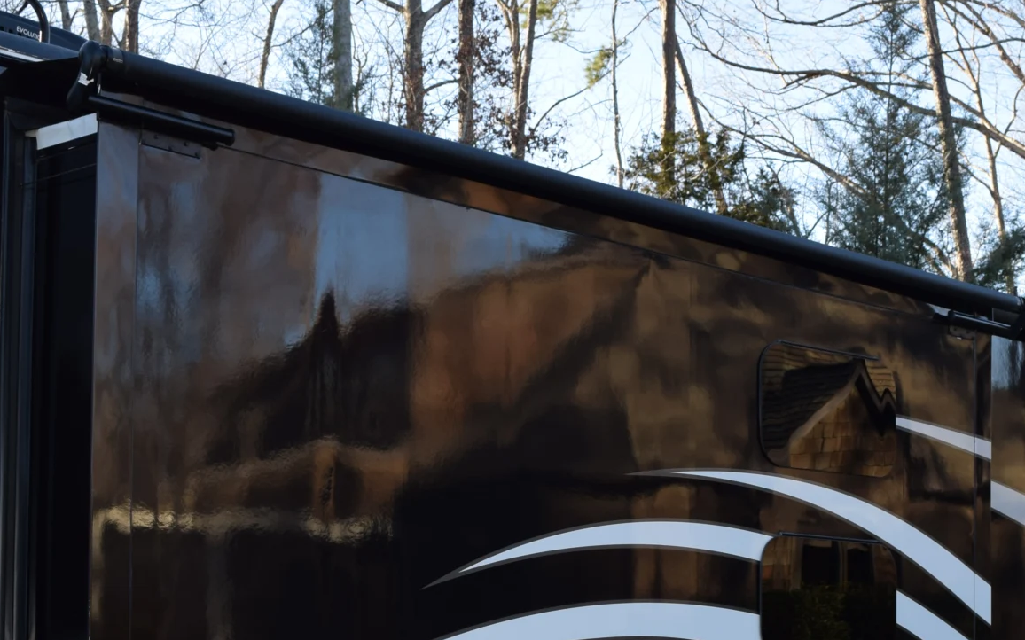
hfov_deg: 28.9
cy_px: 575
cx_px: 559
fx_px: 1987
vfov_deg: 18.0
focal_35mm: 71
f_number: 5.6
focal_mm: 21
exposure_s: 1/125
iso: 110
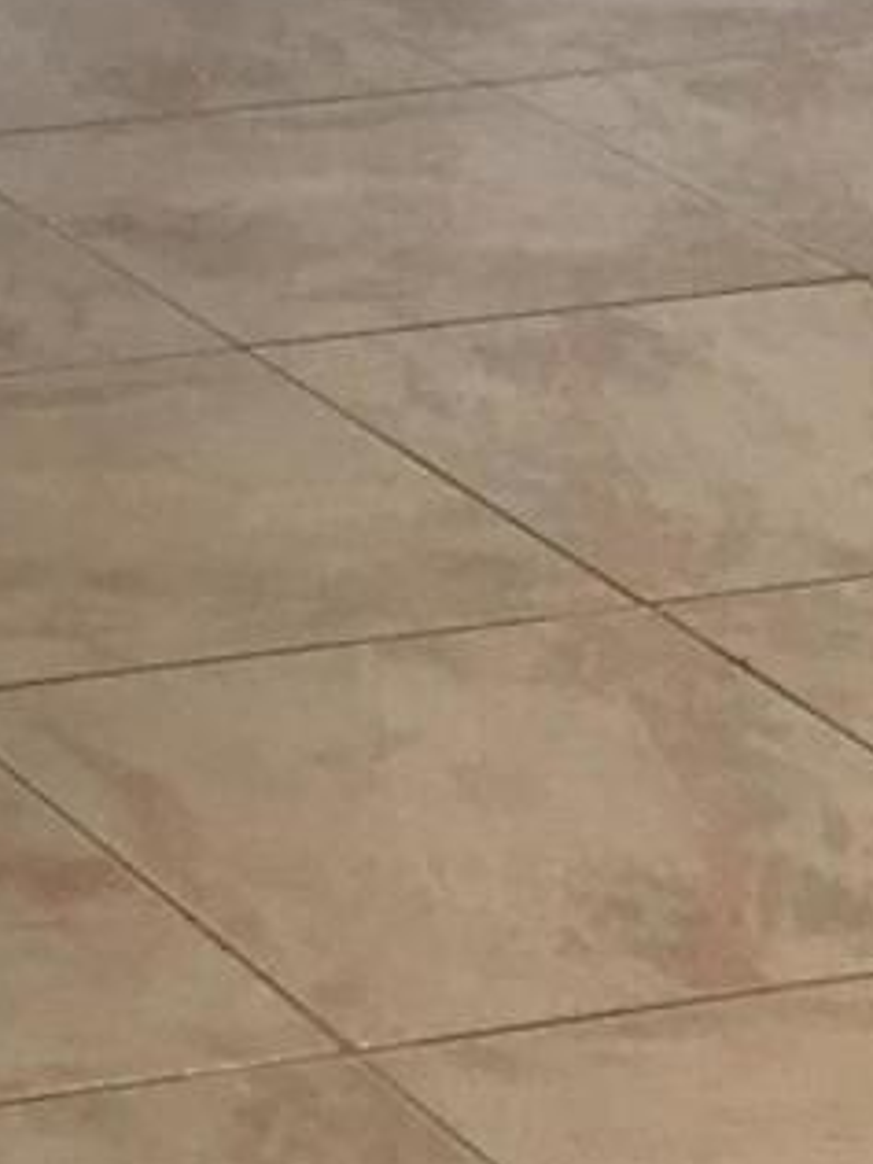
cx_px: -1171
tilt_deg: -21.8
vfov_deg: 11.2
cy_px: 508
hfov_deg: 7.8
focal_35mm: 177
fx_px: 5952
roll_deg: +0.3
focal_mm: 3.99
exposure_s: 1/30
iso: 25
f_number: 1.8
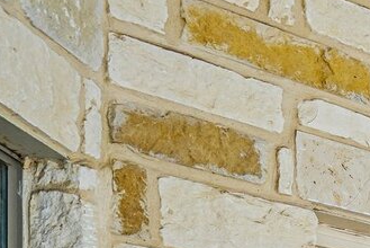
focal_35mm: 123
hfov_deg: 13.7
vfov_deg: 10.0
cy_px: 555
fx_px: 1265
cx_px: 780
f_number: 8
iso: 200
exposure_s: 1/50
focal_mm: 25
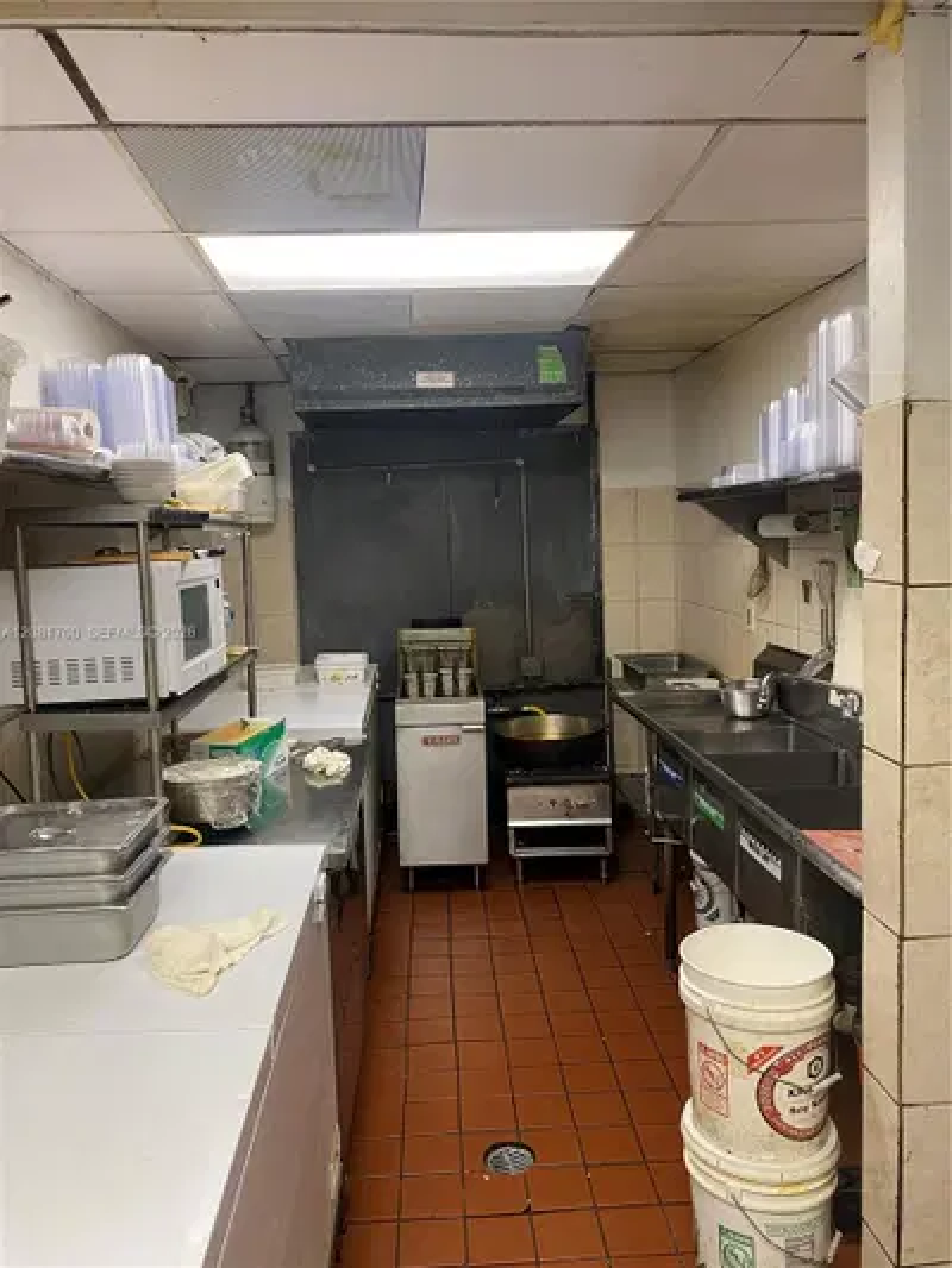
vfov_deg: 67.3
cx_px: 476
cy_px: 634
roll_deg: +1.3
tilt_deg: -4.9
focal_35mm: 26
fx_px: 953
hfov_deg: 53.1
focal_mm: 4.25
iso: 200
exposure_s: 1/60
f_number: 1.8
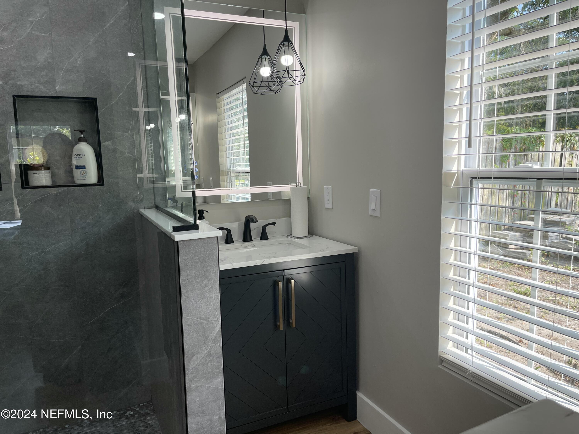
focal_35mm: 26
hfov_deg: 67.3
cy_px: 217
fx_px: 435
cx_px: 290
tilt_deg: -8.3
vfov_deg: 53.1
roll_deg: +1.5
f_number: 1.6
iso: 50
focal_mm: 5.1
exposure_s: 1/371
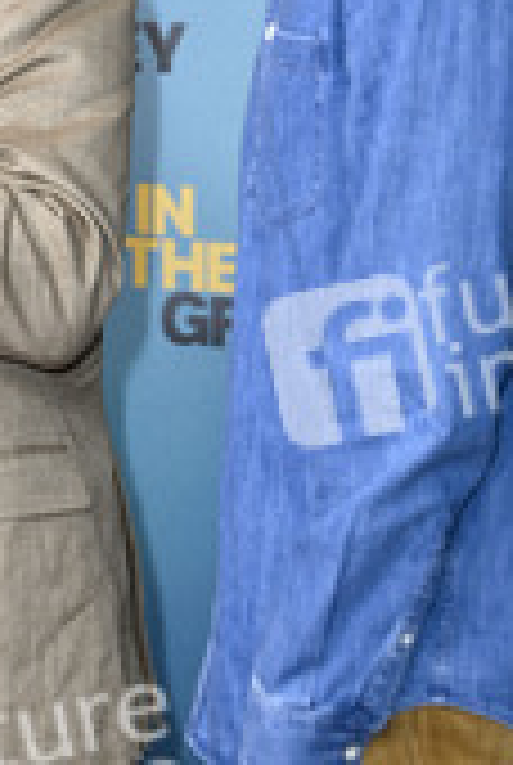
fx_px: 4896
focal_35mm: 230
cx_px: 86
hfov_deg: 6.0
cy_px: 117
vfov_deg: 8.9
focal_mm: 98
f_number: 5.6
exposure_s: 1/250
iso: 1000
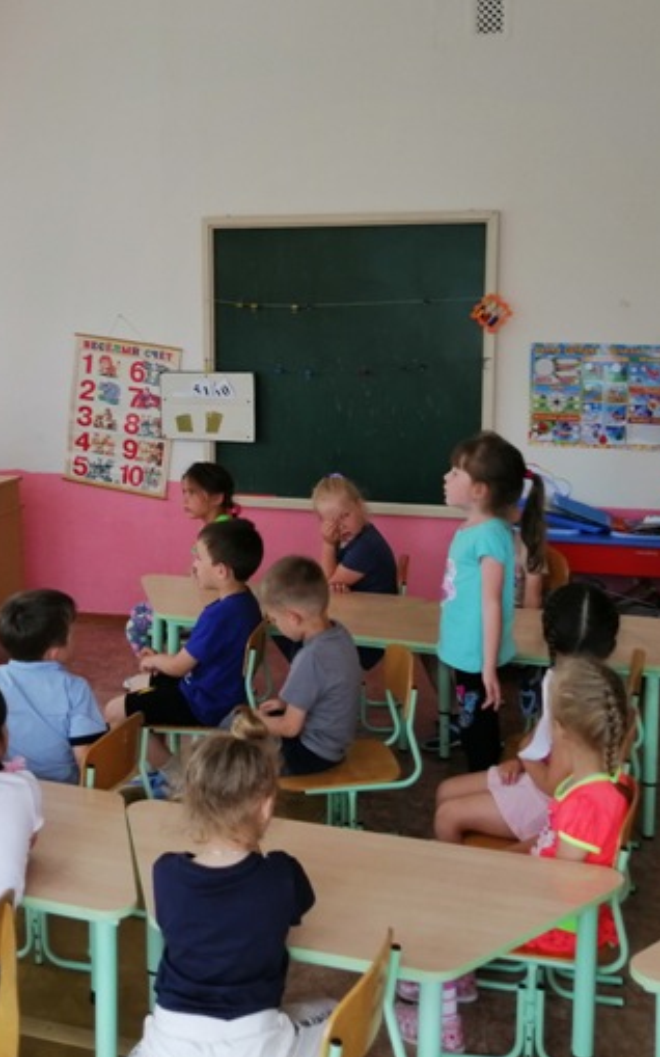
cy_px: 449
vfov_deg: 44.2
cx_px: 257
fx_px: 1295
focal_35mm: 45
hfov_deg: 28.5
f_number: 1.8
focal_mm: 3.88
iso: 50
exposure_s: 1/100
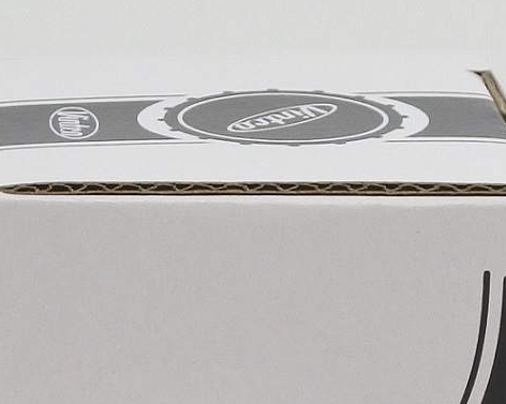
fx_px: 2574
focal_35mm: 172
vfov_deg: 8.8
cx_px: 18
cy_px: 518
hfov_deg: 11.1
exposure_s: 1/160
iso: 400
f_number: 4.5
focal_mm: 18
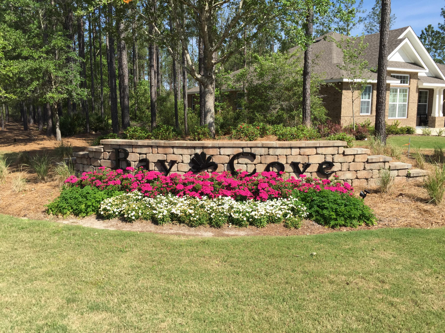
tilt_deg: -9.1
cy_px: 166
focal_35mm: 29
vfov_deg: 48.2
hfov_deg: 61.7
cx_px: 222
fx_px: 373
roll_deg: -0.6
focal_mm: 4.15
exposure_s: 1/1319
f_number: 2.2
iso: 32
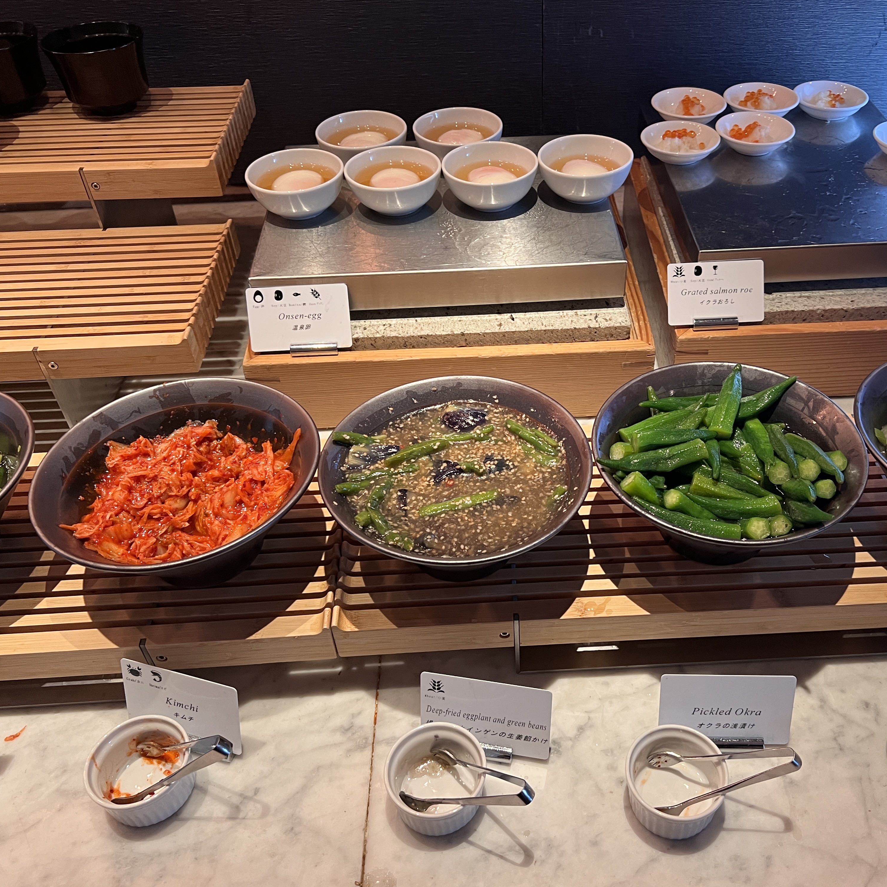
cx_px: 534
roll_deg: +1.9
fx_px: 899
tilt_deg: -42.6
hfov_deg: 52.2
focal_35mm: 31
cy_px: 444
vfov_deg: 52.5
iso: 200
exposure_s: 1/50
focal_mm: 5.7
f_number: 1.5
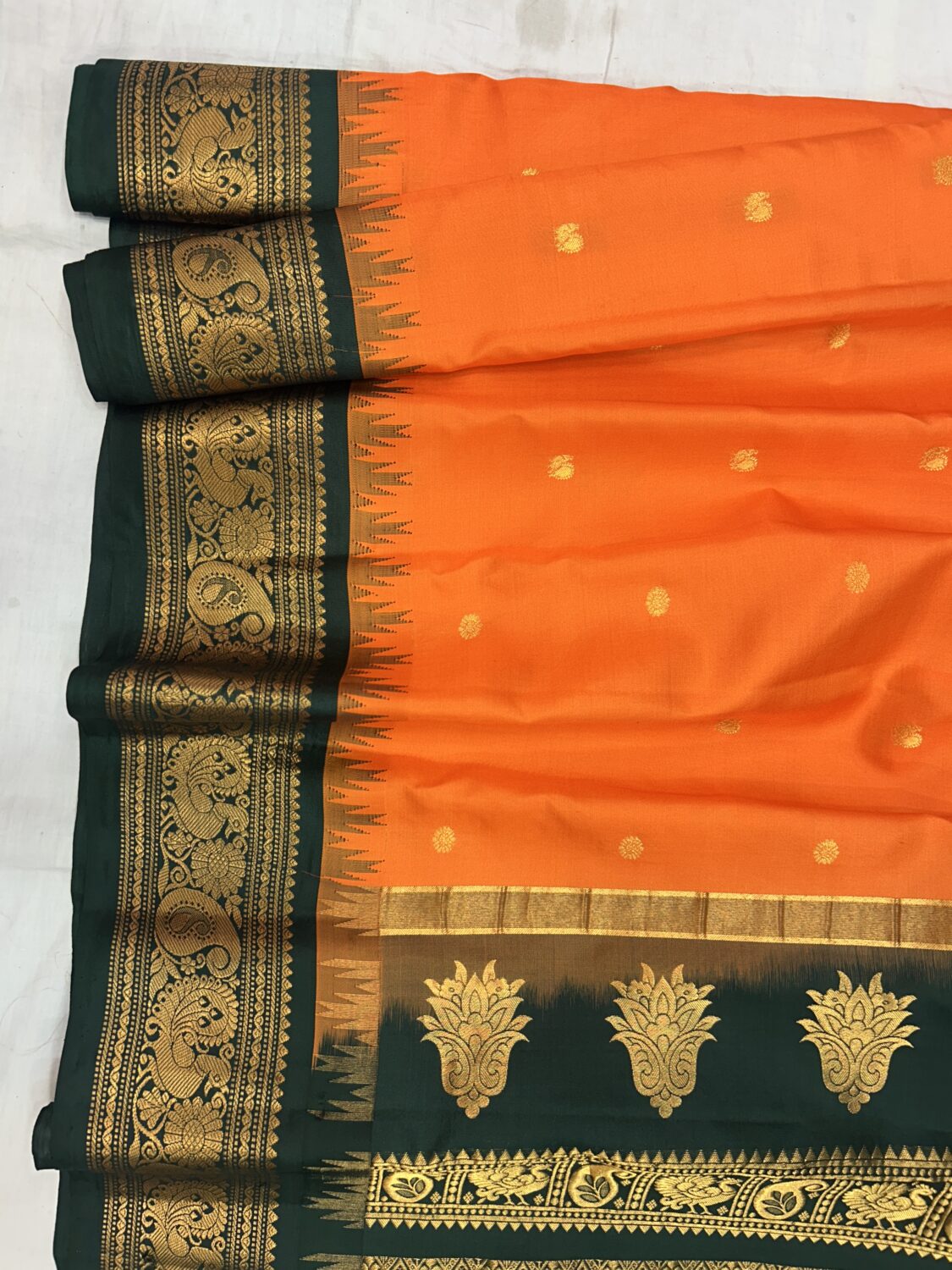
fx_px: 953
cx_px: 476
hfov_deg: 53.1
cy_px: 635
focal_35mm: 26
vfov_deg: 67.3
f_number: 1.5
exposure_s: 1/100
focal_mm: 5.7
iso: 64
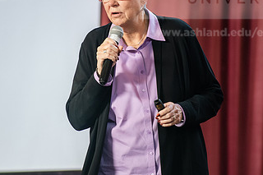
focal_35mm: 363
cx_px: 115
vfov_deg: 3.8
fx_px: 2650
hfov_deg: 5.7
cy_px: 50
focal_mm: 200
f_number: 3.2
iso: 2500
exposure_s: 1/200
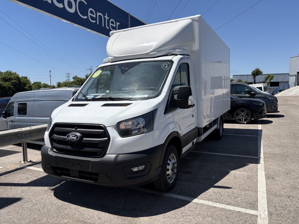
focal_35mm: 26
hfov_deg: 67.3
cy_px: 112
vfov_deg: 53.1
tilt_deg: -4.7
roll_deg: +1.5
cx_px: 150
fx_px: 225
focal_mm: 5.96
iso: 50
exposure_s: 1/5348
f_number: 1.6
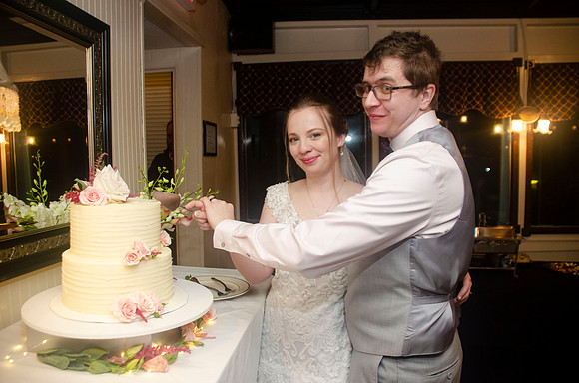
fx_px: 433
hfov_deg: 67.5
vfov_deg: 47.7
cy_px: 192
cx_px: 290
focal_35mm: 27
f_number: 3.5
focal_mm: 18
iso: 400
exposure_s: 1/60
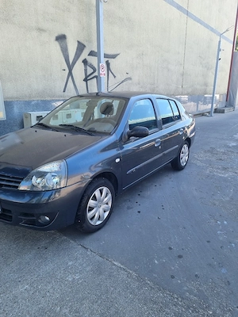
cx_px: 119
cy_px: 158
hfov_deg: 53.1
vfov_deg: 67.3
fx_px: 238
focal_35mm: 26
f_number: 1.8
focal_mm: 5.4
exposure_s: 1/294
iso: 50
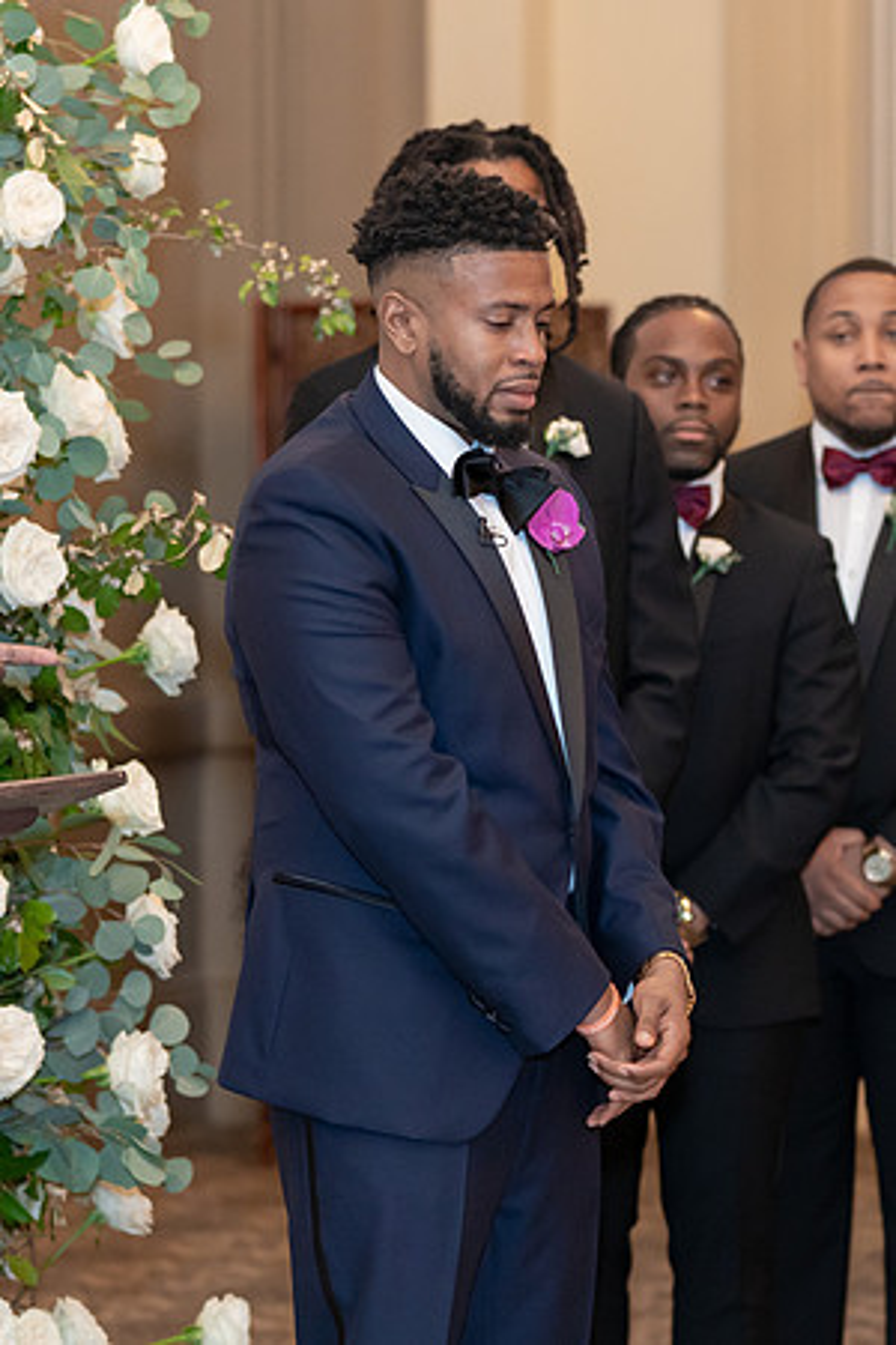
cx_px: 429
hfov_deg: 8.7
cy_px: 731
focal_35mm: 157
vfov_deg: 13.1
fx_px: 5859
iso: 2000
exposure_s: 1/200
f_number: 2.8
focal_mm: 96
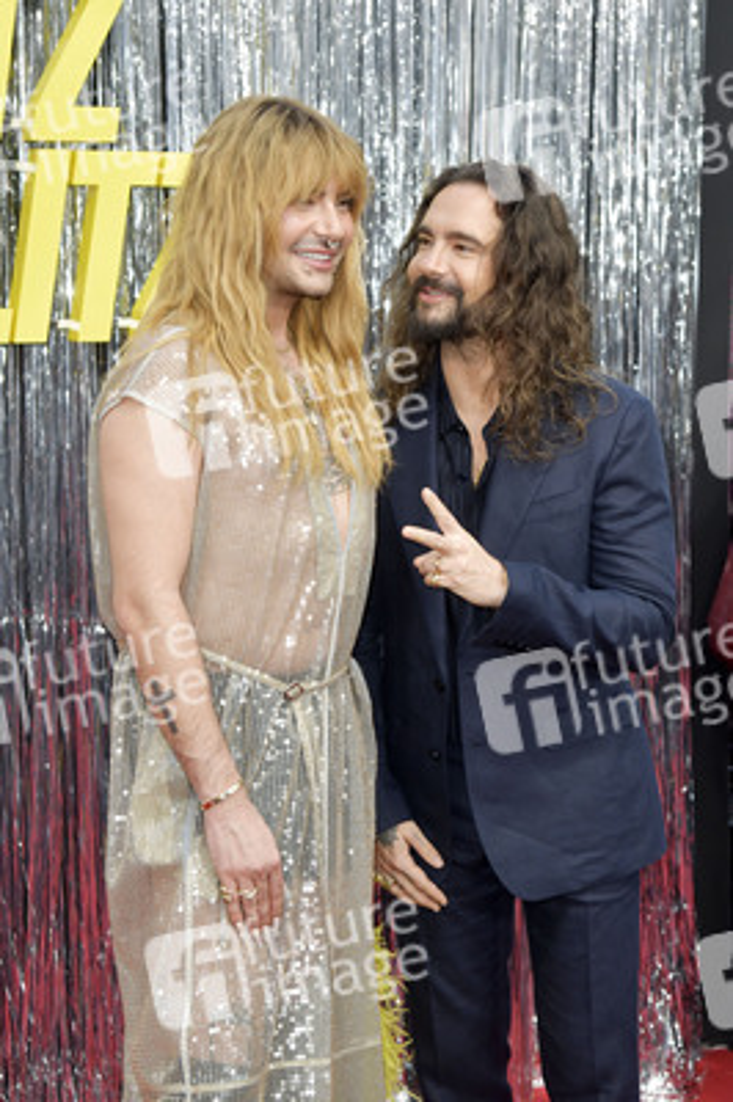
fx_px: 2019
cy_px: 551
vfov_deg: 30.5
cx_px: 366
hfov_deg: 20.6
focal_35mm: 66
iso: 640
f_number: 5.6
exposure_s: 1/200
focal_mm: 66
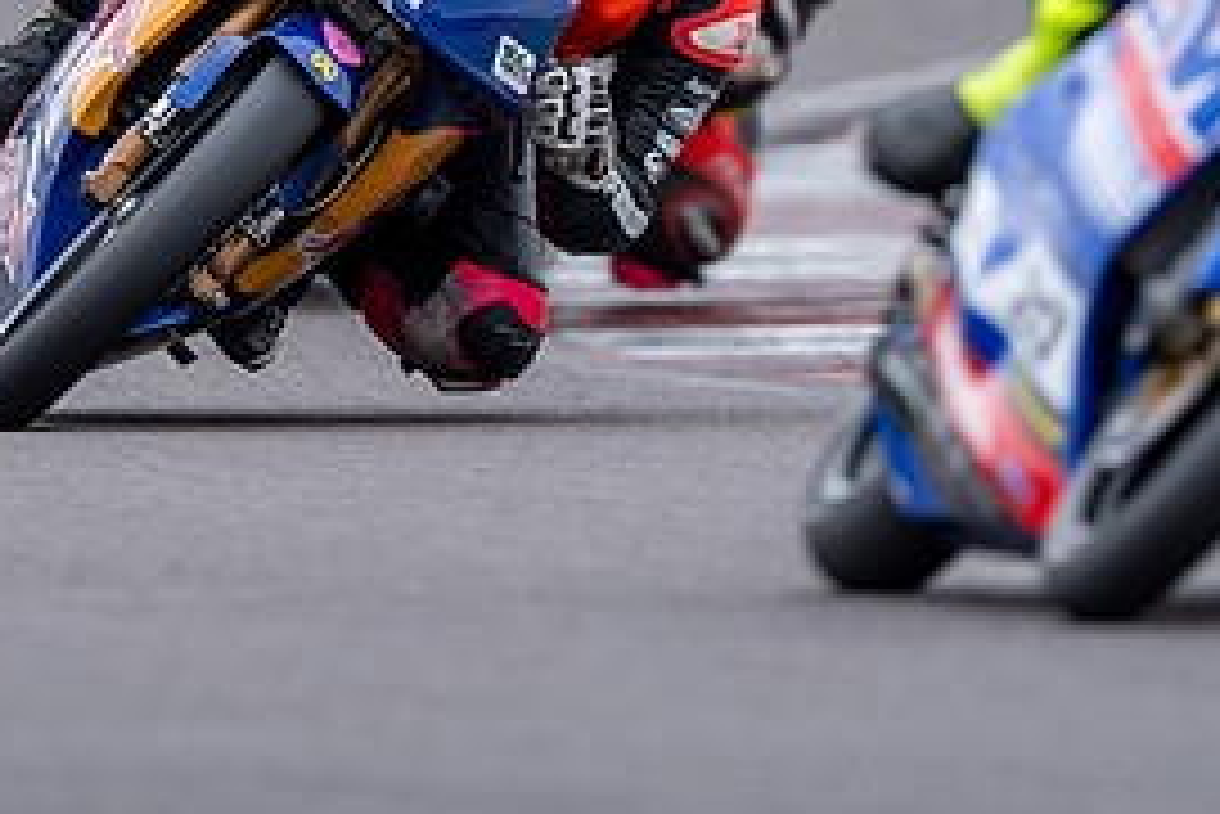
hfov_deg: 1.4
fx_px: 51401
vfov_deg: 0.9
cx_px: 368
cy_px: -147
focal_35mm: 1516
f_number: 4.5
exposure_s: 1/400
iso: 250
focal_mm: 600
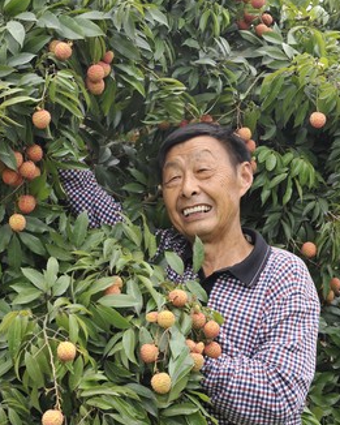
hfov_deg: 21.2
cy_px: 212
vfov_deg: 26.4
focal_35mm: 72
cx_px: 129
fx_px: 905
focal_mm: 50
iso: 200
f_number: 8
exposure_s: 1/100
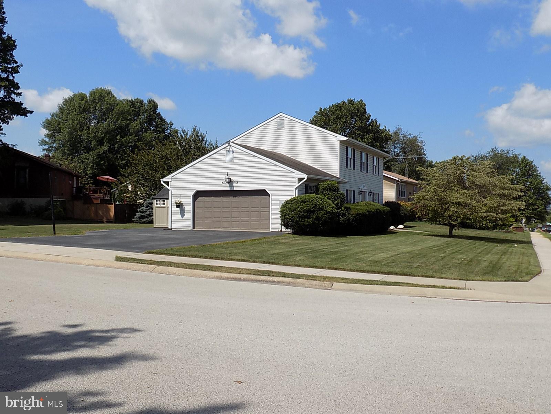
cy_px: 207
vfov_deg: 46.8
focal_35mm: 30
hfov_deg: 60.0
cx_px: 276
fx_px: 478
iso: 80
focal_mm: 5.3
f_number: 3.3
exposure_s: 1/1500
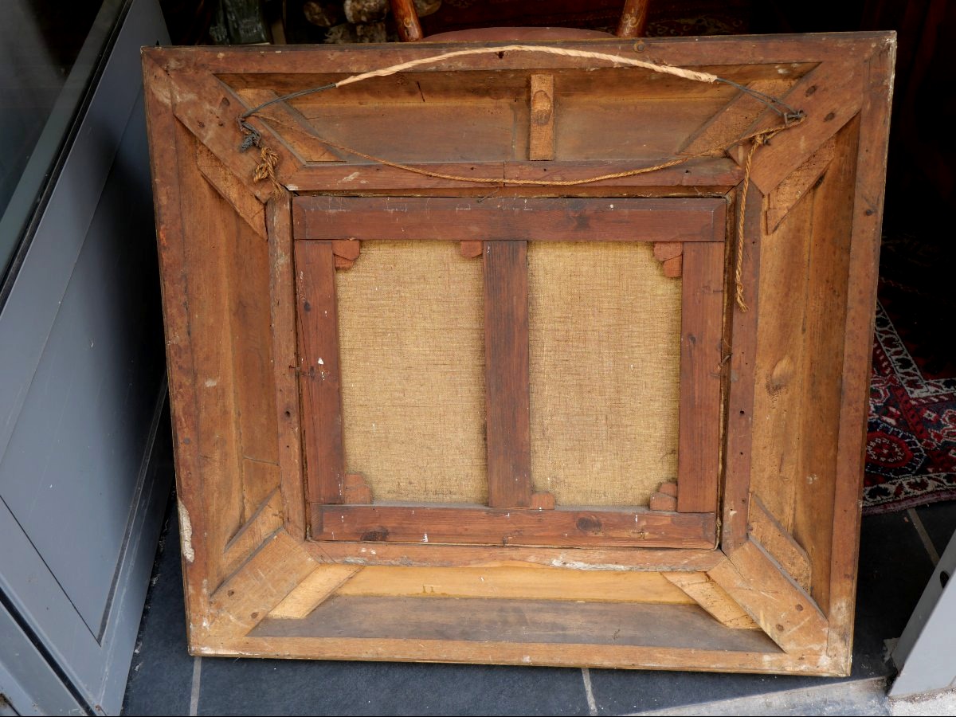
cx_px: 478
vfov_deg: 41.8
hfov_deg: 54.0
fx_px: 939
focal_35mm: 34
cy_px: 358
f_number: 3.8
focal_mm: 17
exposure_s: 1/125
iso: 200
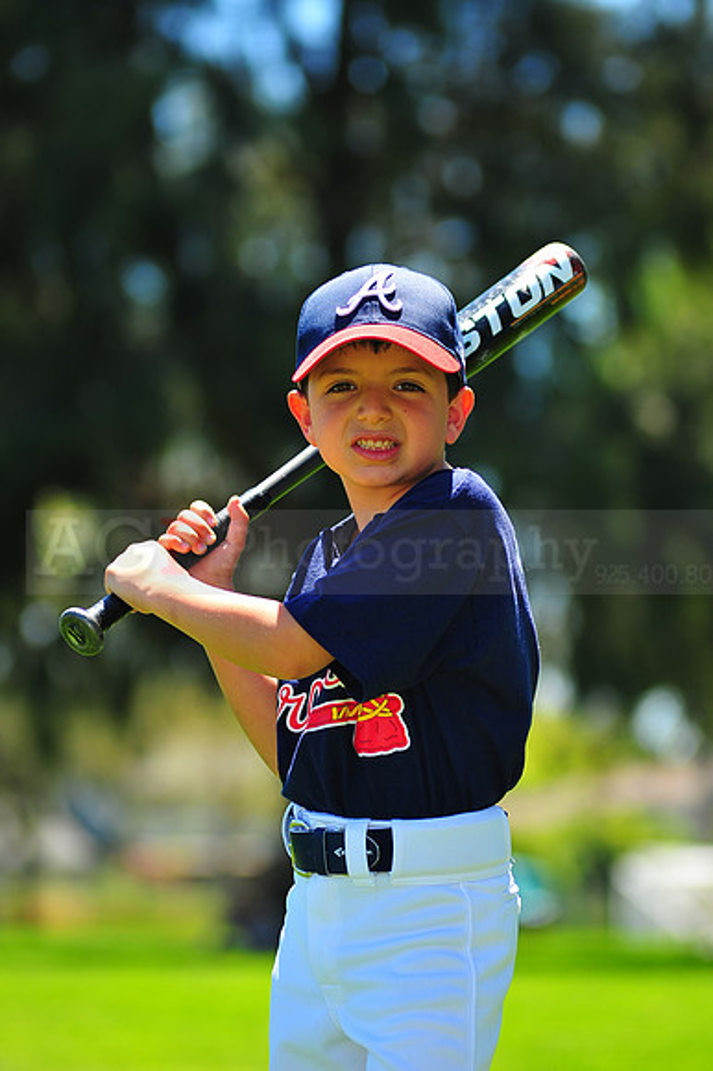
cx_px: 356
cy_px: 536
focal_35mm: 180
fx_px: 5353
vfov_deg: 11.4
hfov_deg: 7.6
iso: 200
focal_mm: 180
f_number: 5
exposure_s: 1/500
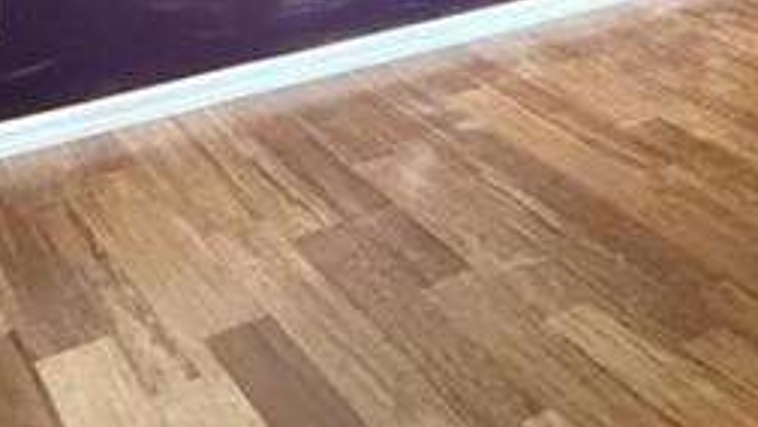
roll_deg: +0.2
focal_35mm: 62
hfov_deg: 30.7
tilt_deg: -1.0
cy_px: -340
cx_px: 806
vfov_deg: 16.4
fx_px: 1247
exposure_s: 1/60
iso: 1250
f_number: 2.2
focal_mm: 2.22
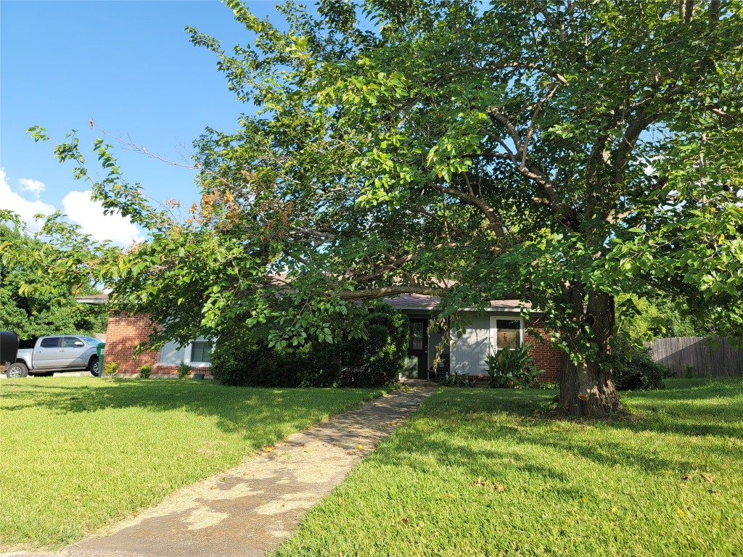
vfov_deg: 54.9
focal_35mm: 25
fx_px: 537
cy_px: 278
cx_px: 372
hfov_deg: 69.4
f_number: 1.8
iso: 20
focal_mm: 7
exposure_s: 1/416
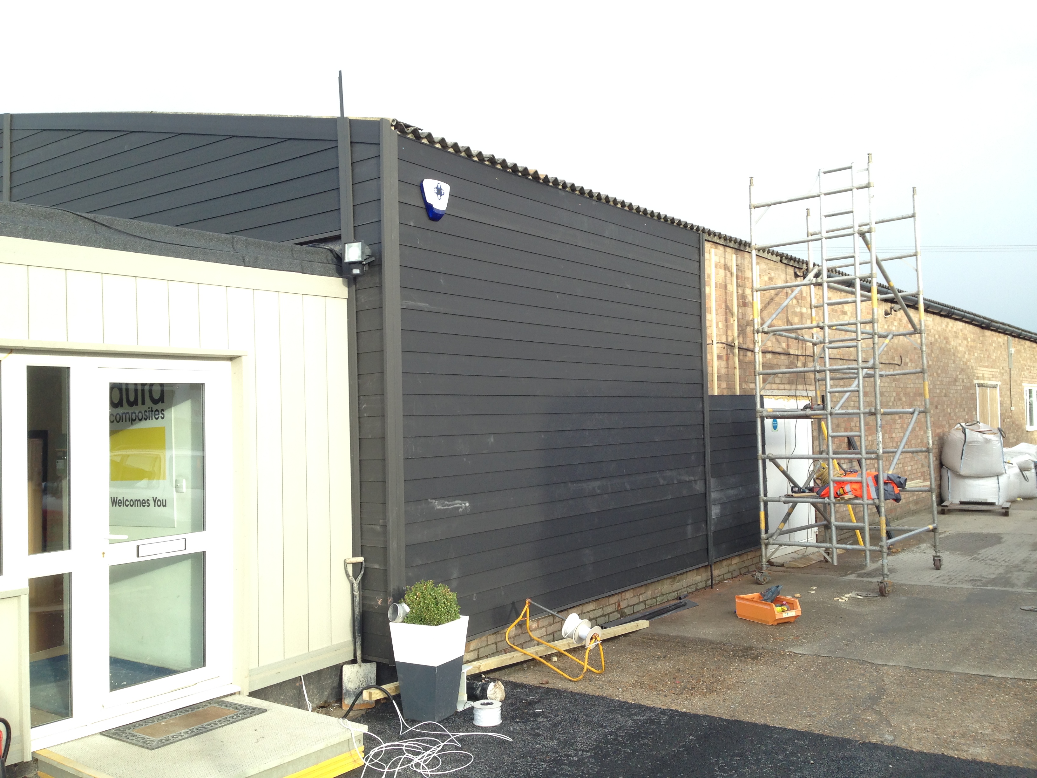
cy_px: 389
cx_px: 518
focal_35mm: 33
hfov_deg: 55.4
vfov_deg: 42.9
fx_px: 989
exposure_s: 1/178
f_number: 2.4
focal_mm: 4.12
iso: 50
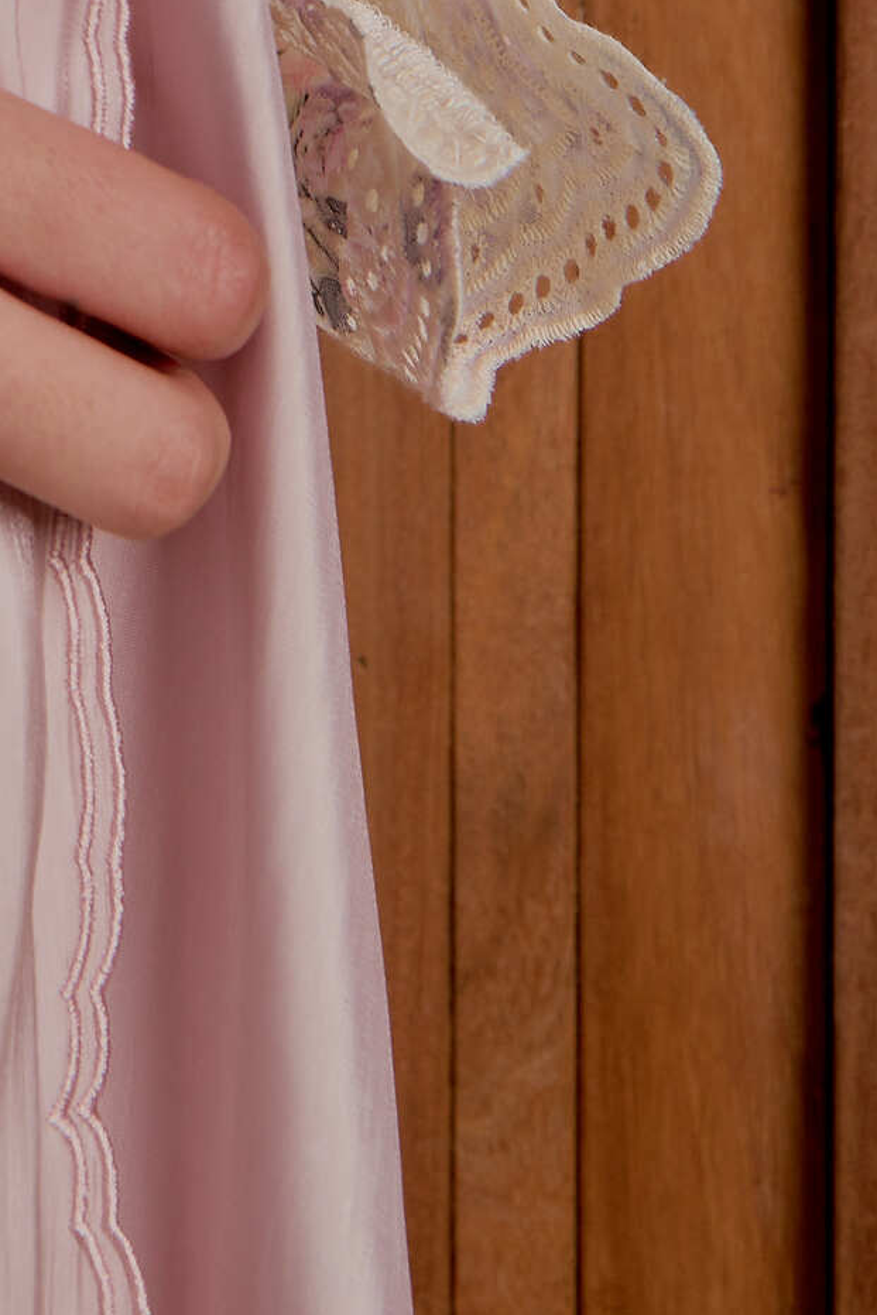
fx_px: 5990
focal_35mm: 164
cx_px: -719
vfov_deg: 11.6
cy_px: -1064
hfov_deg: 8.1
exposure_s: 1/125
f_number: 8
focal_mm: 38
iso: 125
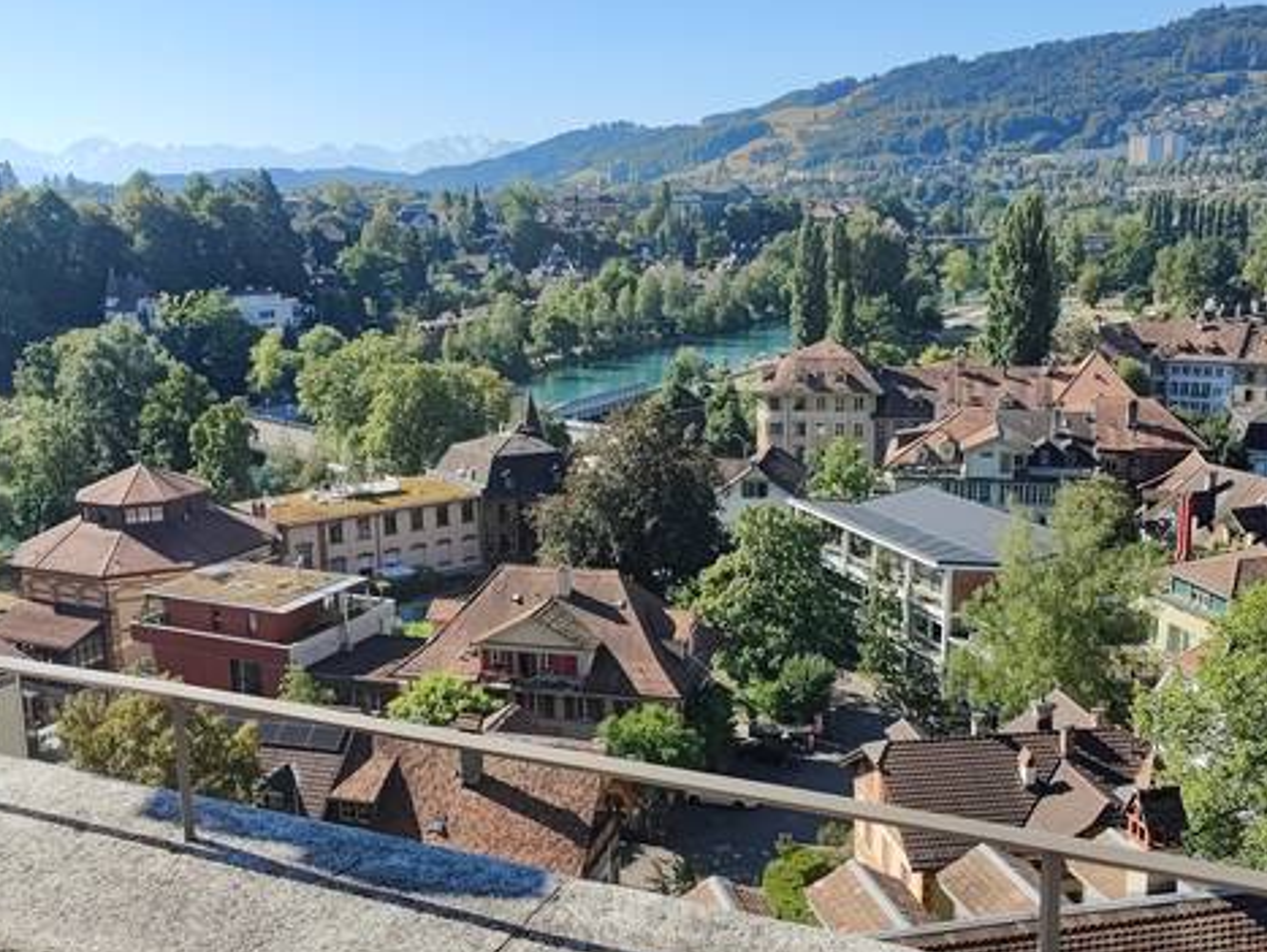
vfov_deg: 39.7
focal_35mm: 36
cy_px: 476
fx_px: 1319
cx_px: 619
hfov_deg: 51.3
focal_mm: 6.06
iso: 50
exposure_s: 1/2473
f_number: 1.8
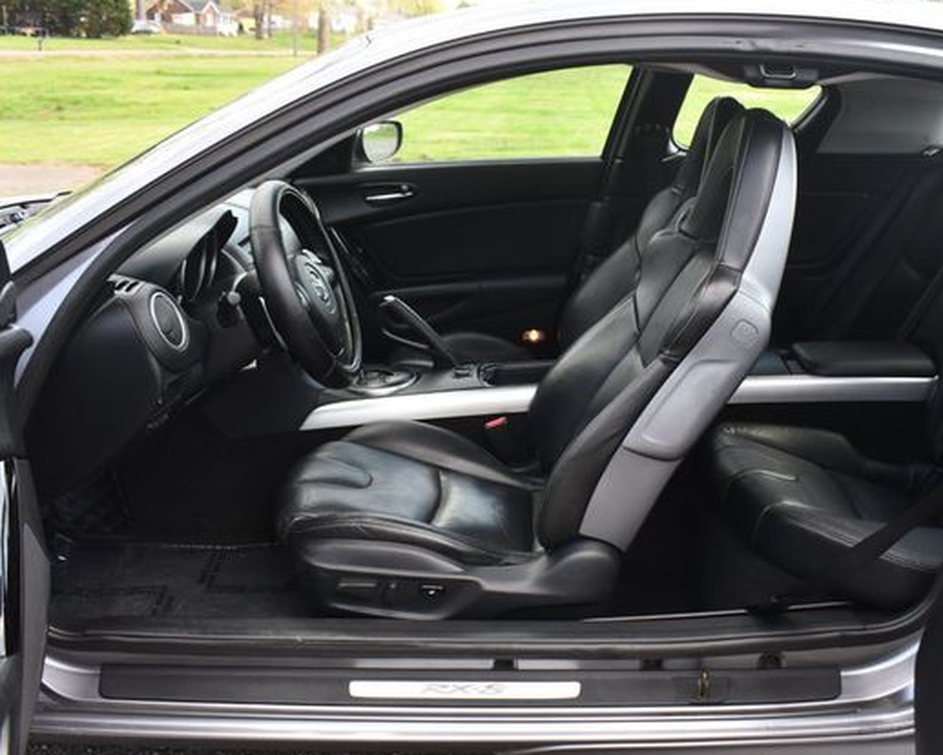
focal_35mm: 36
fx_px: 1005
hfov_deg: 50.1
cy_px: 381
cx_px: 540
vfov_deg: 41.2
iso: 400
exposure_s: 1/250
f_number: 5.6
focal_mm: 21
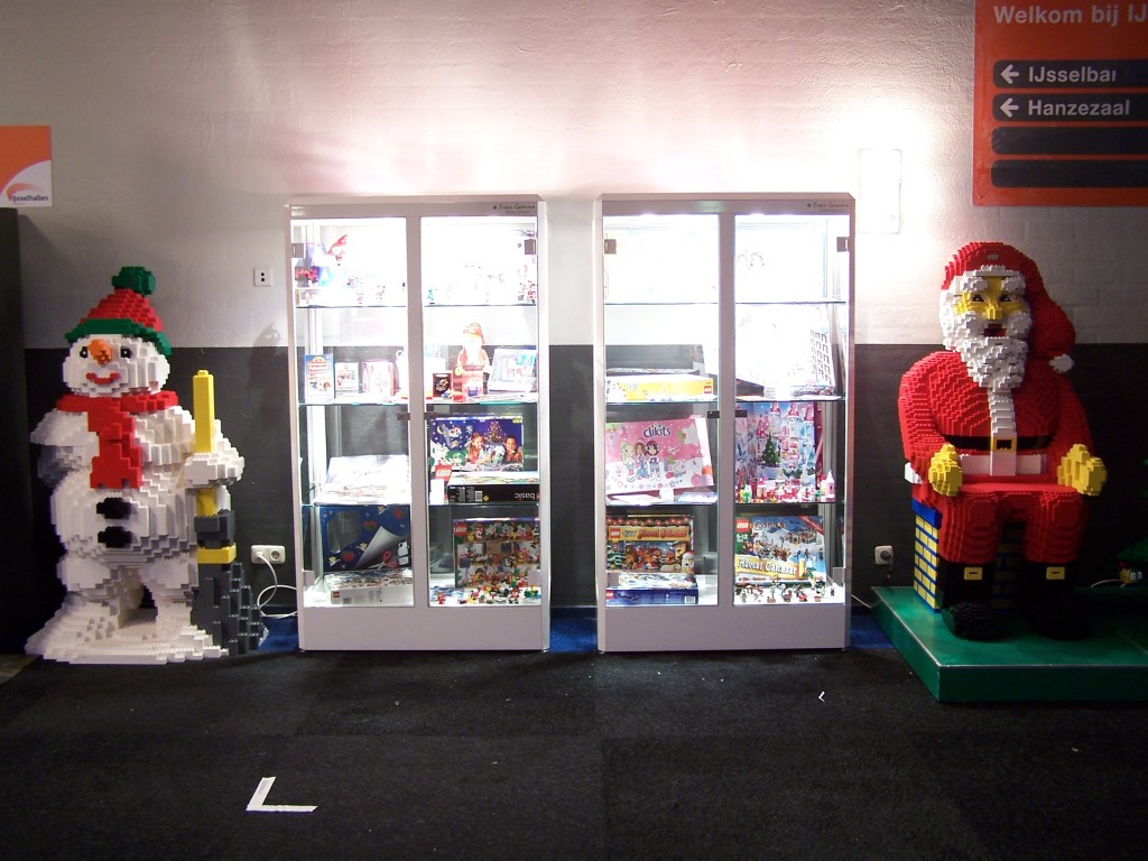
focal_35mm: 38
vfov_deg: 37.7
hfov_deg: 49.0
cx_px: 574
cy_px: 430
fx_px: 1260
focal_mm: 6.3
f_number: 2.8
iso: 80
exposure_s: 1/2
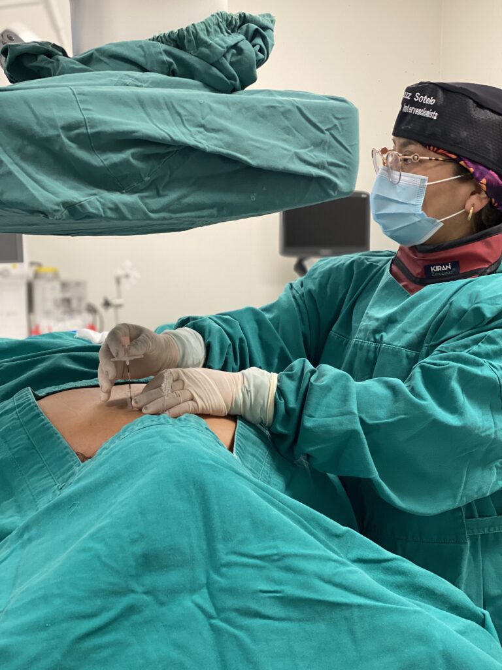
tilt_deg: -6.4
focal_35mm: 52
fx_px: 1005
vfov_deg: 36.8
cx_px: 251
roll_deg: -0.7
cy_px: 335
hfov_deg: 28.0
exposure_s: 1/41
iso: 160
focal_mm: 6
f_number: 2
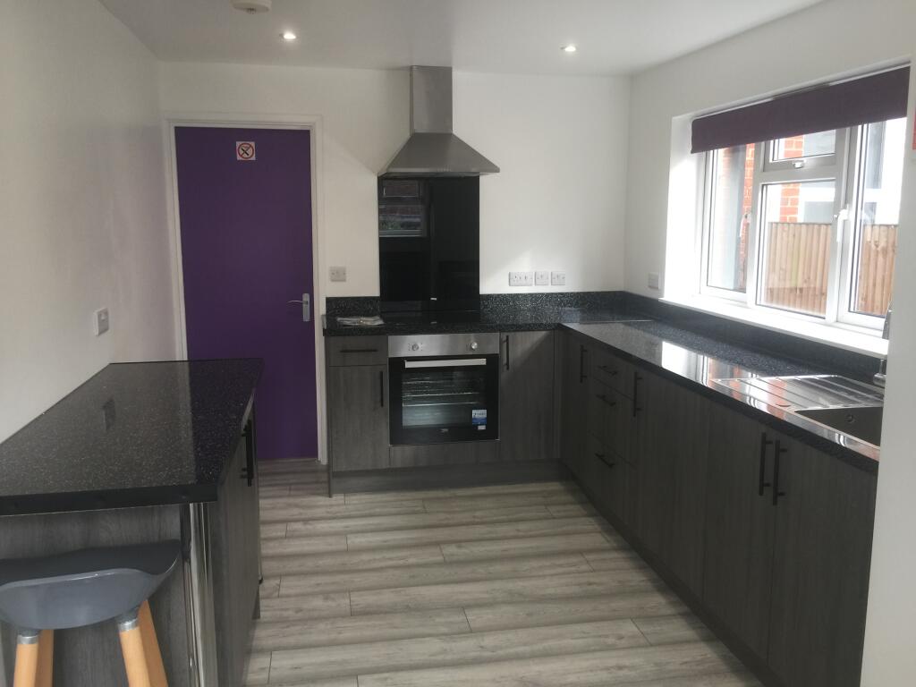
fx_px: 767
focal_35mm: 29
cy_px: 344
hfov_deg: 61.7
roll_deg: -0.2
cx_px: 458
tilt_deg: -8.4
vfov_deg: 48.2
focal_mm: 4.15
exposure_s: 1/33
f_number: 2.2
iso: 32
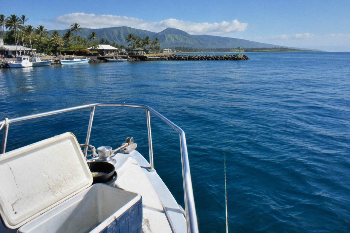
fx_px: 340
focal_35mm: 35
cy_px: 116
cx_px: 175
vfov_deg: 37.8
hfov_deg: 54.4
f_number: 4
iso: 500
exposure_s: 1/2000
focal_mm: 35
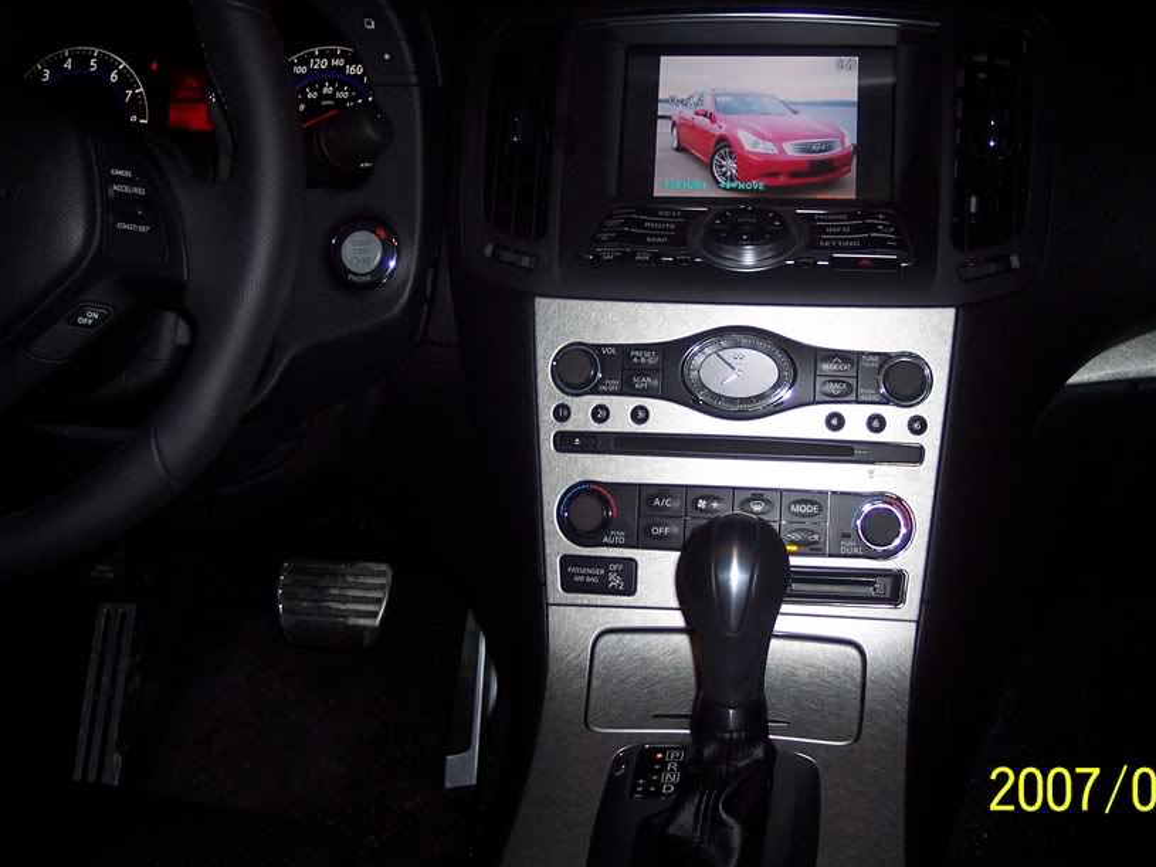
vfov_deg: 29.6
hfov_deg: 38.9
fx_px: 1636
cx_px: 624
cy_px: 382
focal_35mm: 49
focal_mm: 8
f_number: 2.8
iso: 100
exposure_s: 1/60
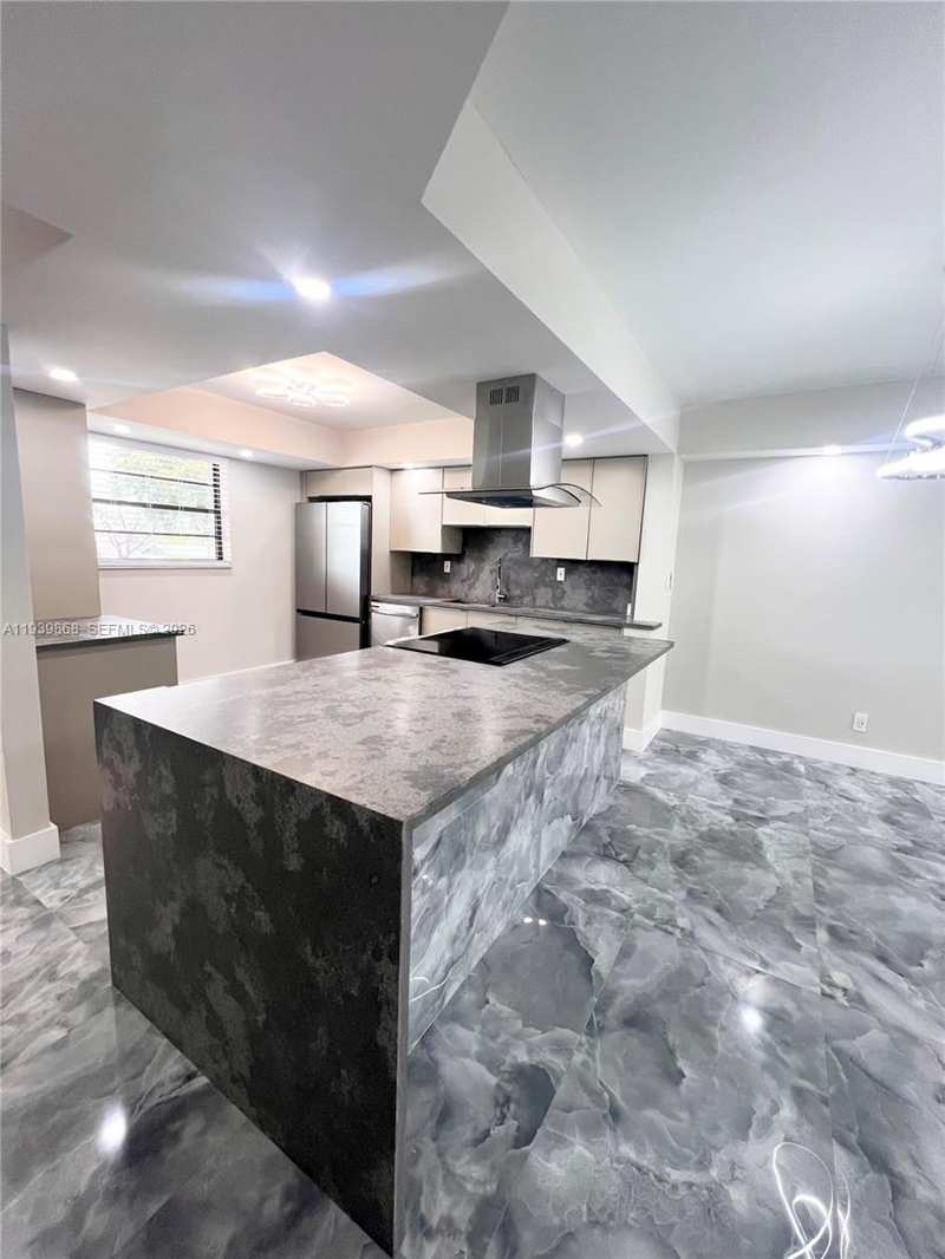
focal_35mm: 13
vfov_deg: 106.2
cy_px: 630
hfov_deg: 89.9
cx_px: 472
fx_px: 473
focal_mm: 1.57
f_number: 1.8
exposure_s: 1/120
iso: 160
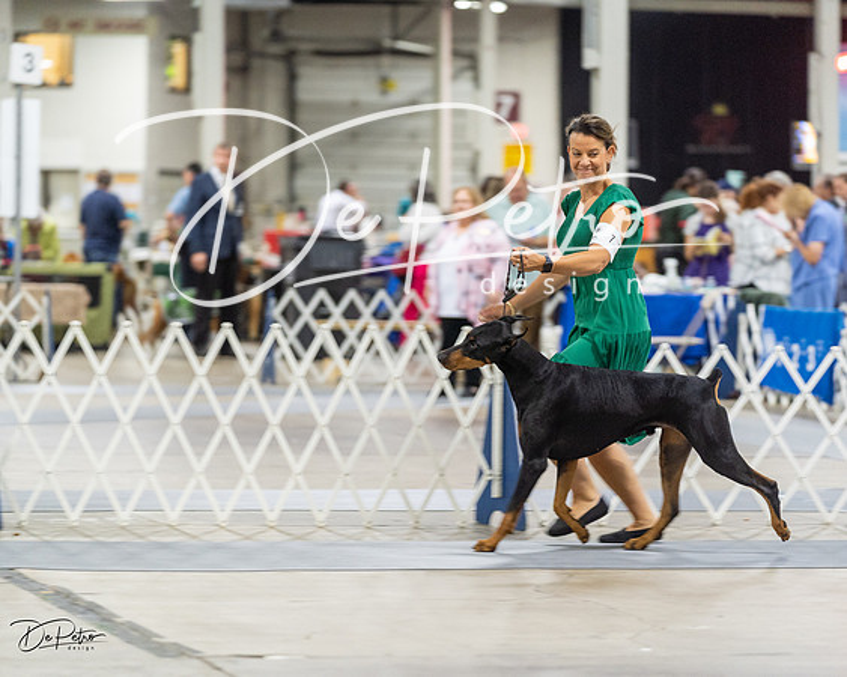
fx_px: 3753
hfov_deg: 12.9
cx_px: 424
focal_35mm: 150
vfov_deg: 10.3
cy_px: 338
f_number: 2.8
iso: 2500
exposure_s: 1/160
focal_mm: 133
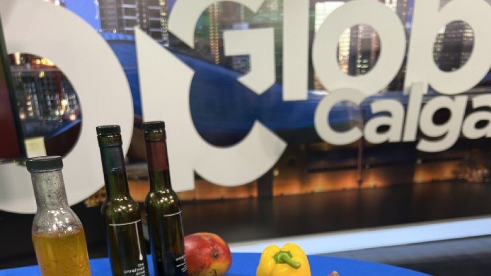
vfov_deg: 28.5
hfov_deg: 52.8
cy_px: 299
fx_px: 495
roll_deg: +2.3
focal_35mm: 38
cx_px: 244
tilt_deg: -22.7
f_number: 1.5
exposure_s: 1/120
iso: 125
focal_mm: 5.7
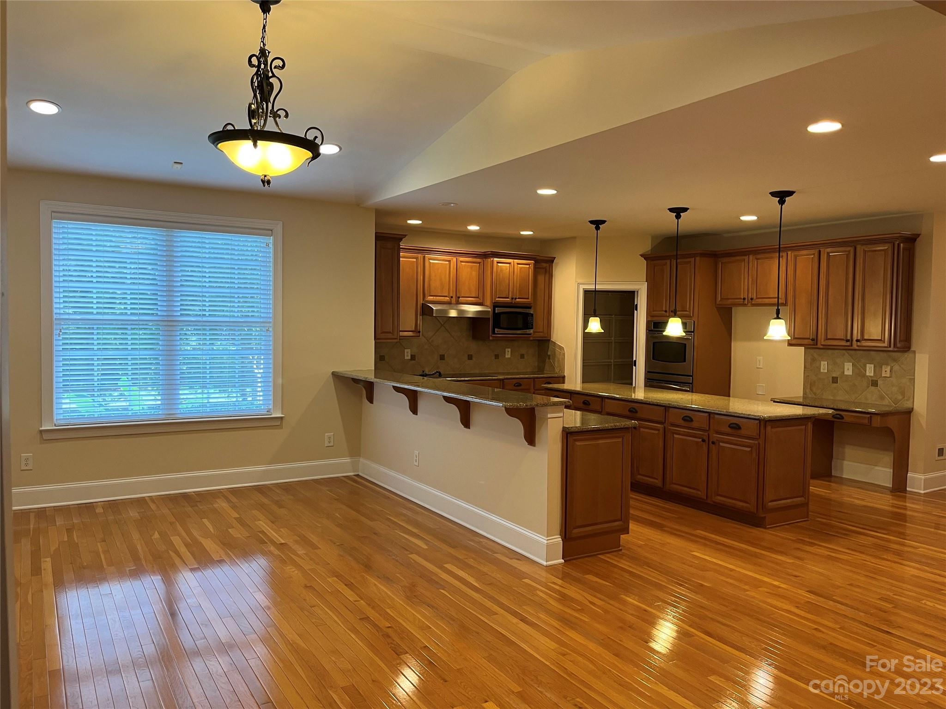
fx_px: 711
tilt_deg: -2.1
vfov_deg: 53.1
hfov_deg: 67.3
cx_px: 473
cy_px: 354
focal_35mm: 26
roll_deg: -0.9
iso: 100
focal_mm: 5.1
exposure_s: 1/60
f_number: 1.6
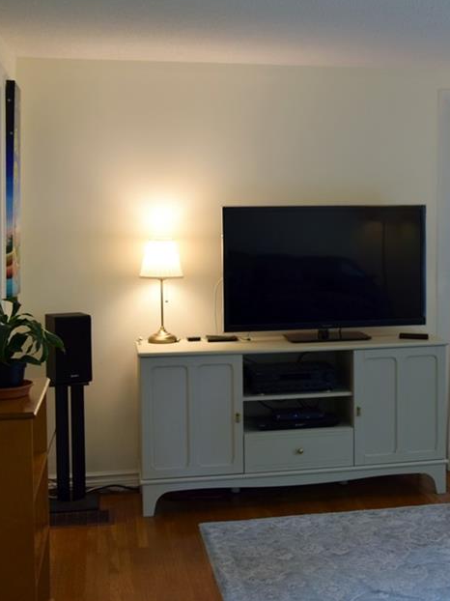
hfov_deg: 25.3
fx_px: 989
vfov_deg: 33.8
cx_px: 350
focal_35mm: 57
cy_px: 274
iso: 400
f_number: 5
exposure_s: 1/100
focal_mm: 24
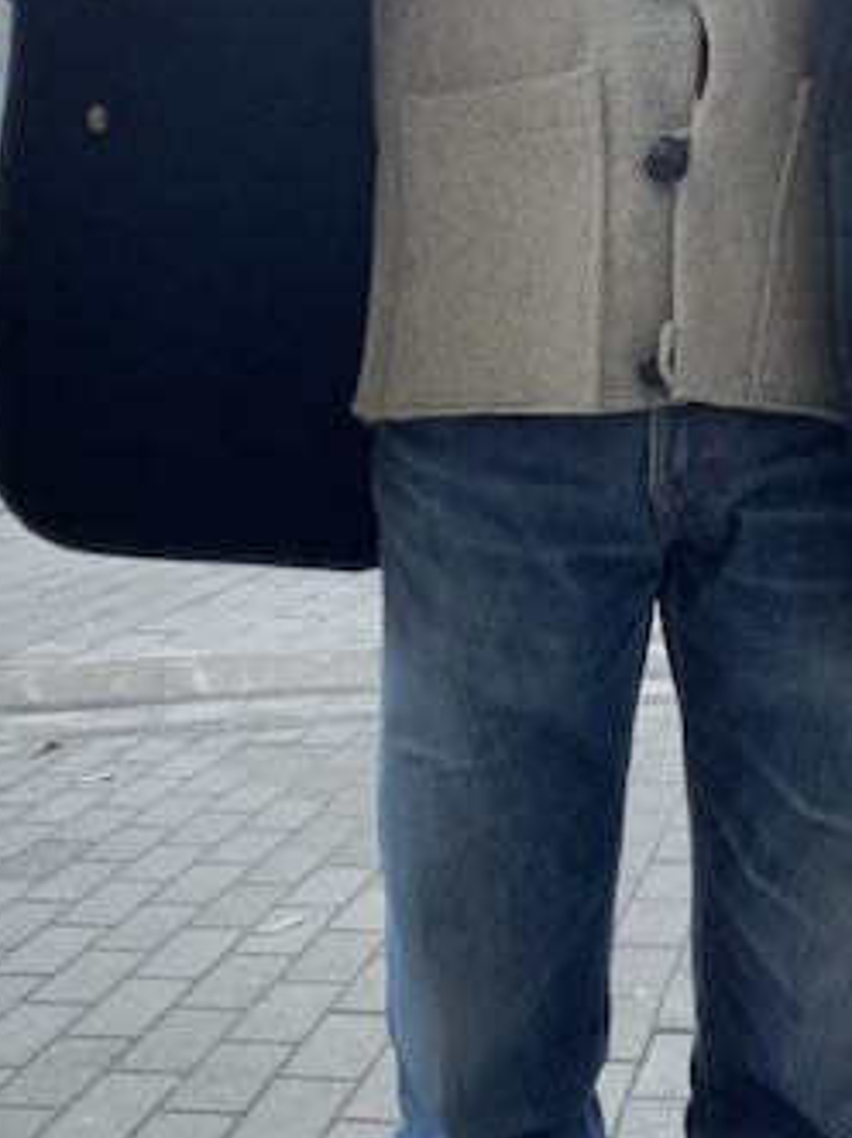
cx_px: 577
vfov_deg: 31.2
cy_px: 45
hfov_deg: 25.1
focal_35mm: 58
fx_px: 1905
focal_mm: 2.71
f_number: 2.2
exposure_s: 1/50
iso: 80
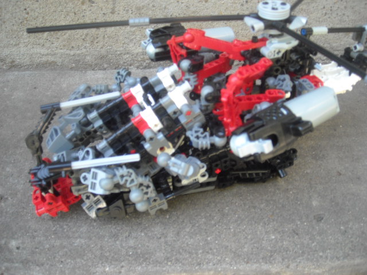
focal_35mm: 35
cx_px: 184
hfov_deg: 52.6
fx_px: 371
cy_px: 138
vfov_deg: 40.7
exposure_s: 1/60
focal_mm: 5.7
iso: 129
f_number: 2.8
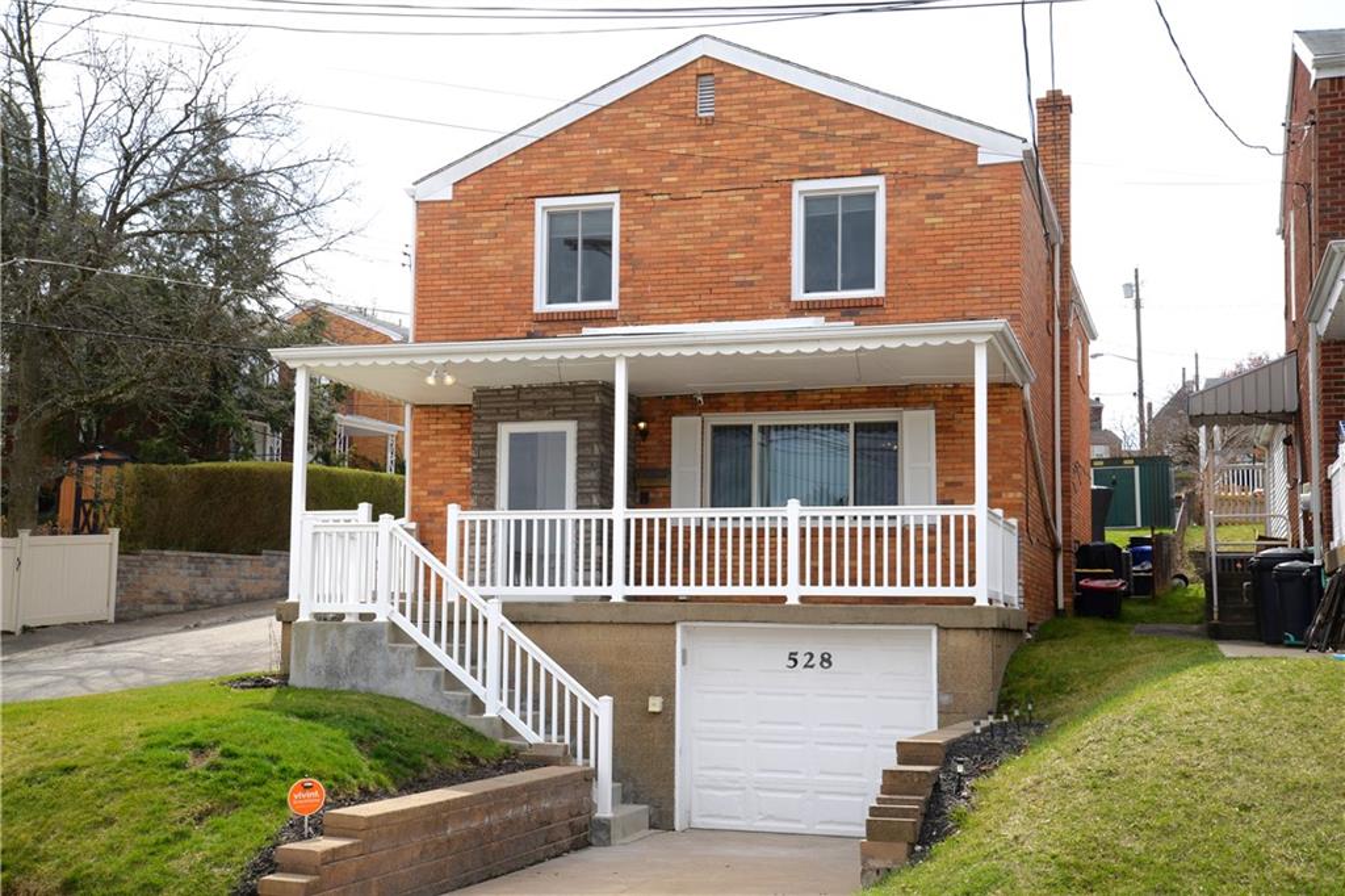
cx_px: 672
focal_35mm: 46
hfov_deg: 42.8
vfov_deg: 29.2
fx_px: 1718
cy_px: 448
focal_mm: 46
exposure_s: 1/60
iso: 125
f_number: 11
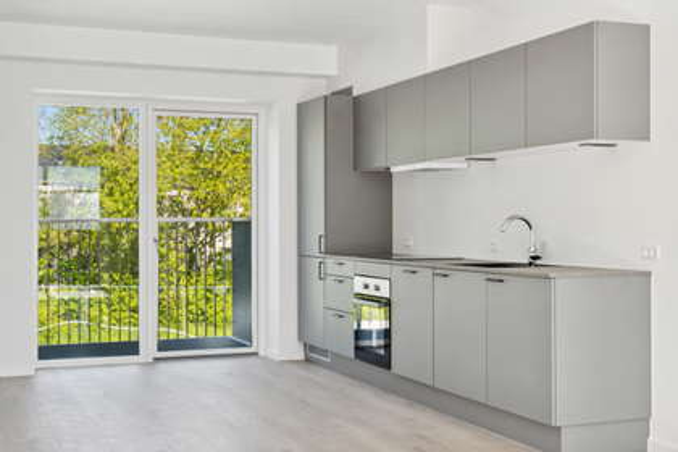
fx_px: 904
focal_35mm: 48
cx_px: 339
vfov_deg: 28.1
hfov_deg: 41.1
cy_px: 226
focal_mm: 32
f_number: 8
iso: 200
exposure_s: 1/60
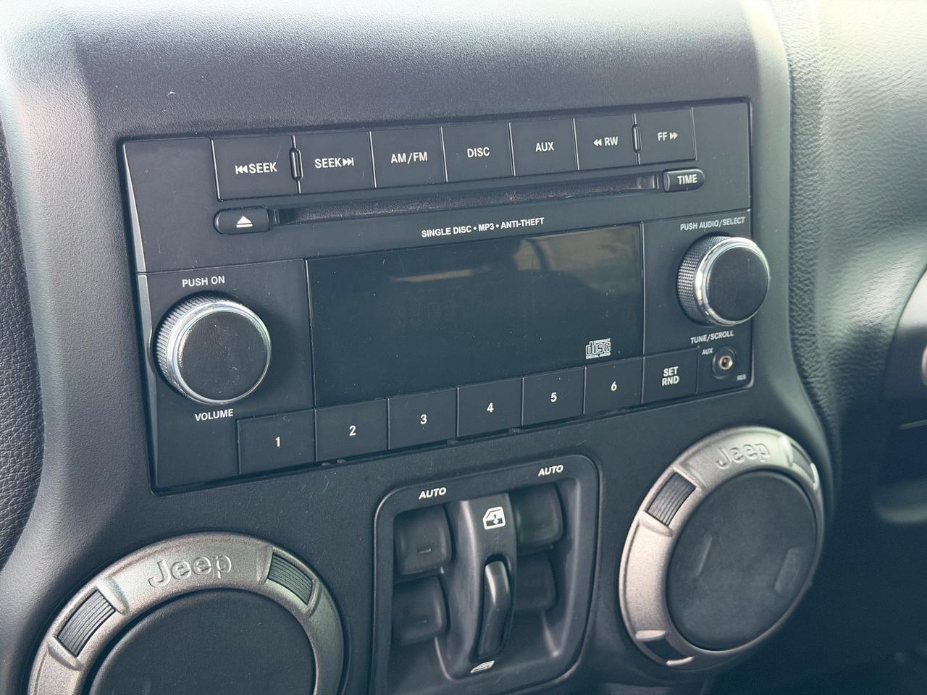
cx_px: 464
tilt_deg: -24.6
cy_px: 348
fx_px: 1285
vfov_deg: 30.3
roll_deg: -2.9
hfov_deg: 39.7
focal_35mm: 48
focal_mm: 6.76
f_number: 1.78
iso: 250
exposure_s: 1/56
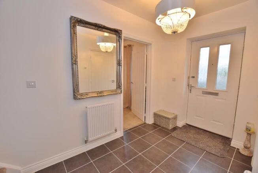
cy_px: 86
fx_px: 108
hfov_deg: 100.3
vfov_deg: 77.5
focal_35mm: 15
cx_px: 129
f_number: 5.6
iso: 800
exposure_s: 1/125
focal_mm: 10
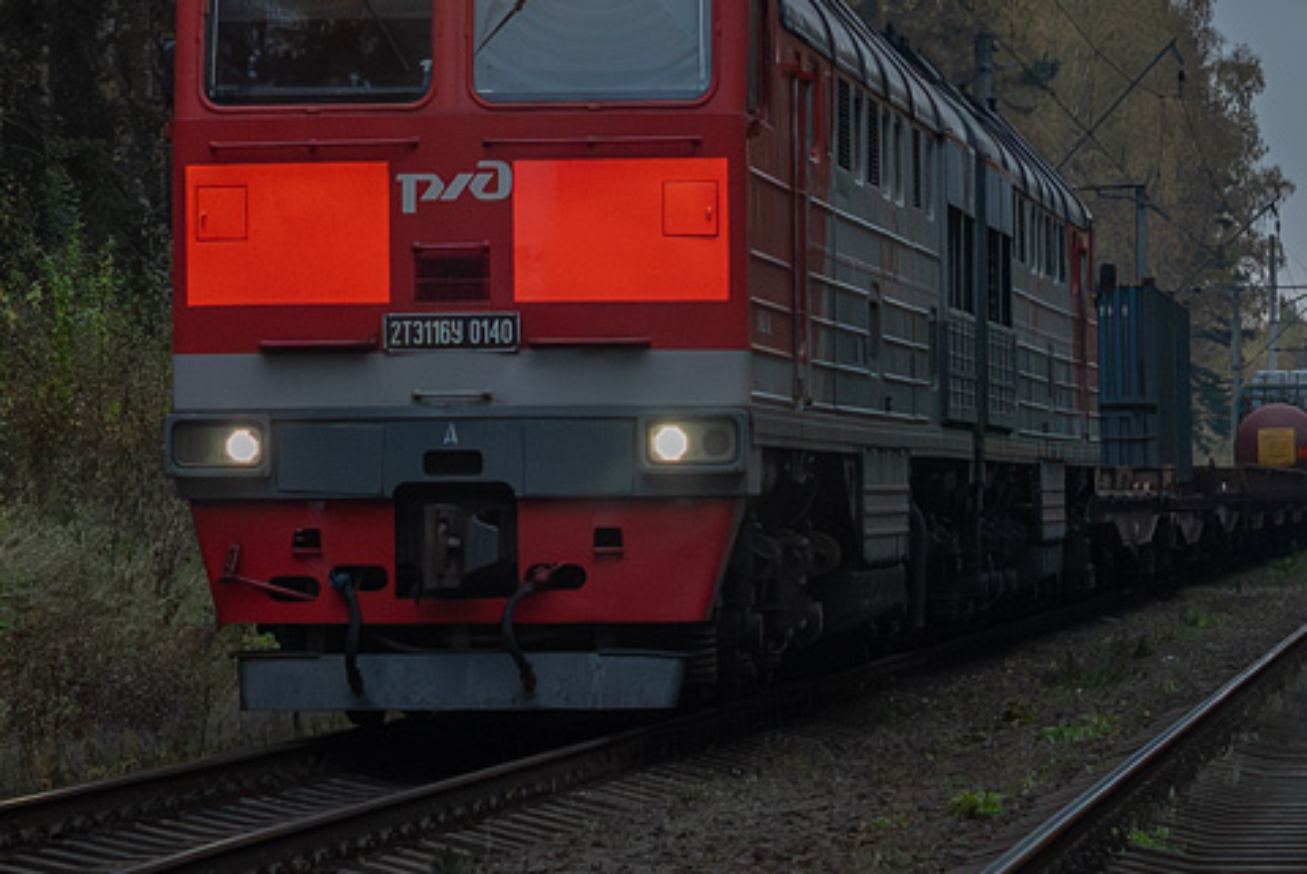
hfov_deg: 13.2
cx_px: 712
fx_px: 5669
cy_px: -10
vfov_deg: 8.8
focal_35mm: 156
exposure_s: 1/500
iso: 2000
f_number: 3.5
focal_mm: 50
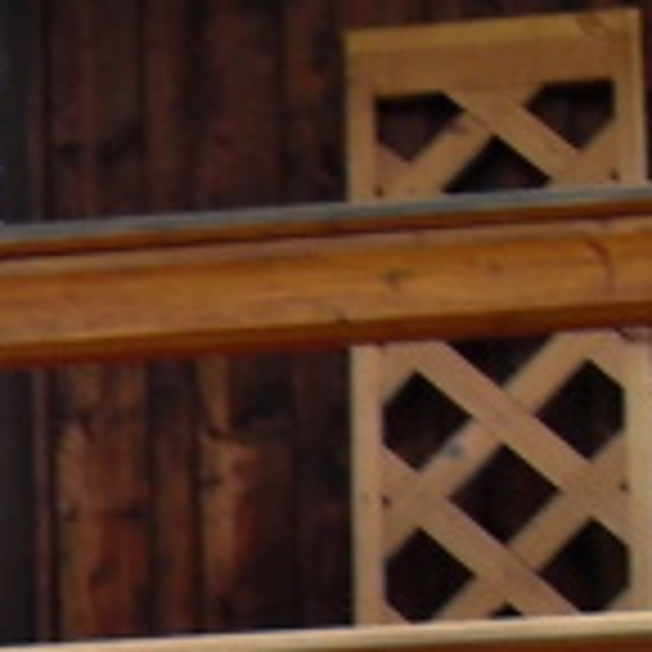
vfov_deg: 7.7
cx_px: -470
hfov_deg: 8.0
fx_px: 4518
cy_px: 1488
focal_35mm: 212
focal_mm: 6.3
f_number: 2.8
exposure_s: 1/180
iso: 80
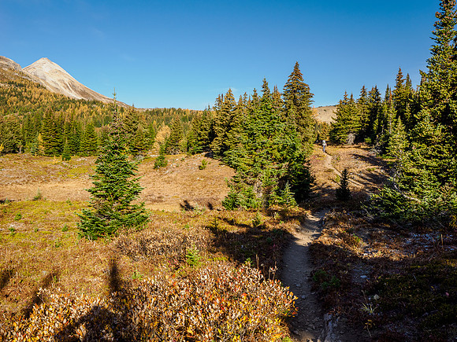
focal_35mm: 36
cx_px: 228
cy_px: 171
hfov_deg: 51.4
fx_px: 475
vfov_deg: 39.7
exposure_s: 1/125
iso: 200
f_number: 11
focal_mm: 18
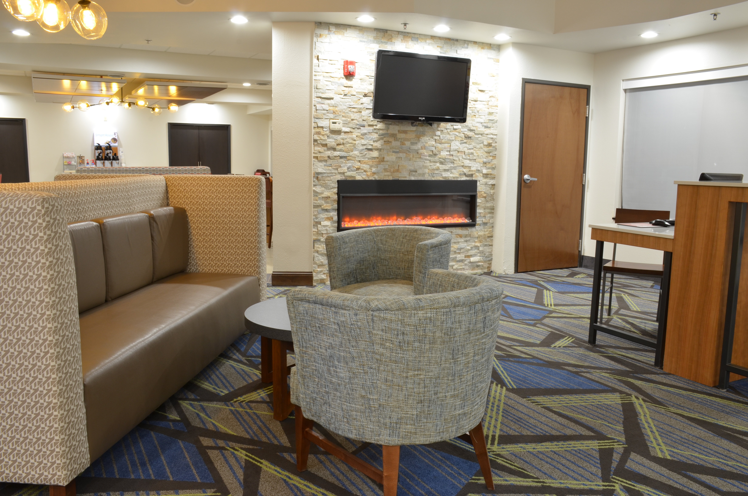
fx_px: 622
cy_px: 248
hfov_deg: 62.0
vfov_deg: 43.4
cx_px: 374
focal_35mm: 30
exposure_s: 2.5
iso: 200
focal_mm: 20
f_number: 16
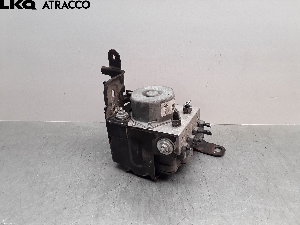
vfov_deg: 49.7
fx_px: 243
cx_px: 150
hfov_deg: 63.4
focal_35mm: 28
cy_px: 112
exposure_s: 1/50
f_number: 1.9
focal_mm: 2.91
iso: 40
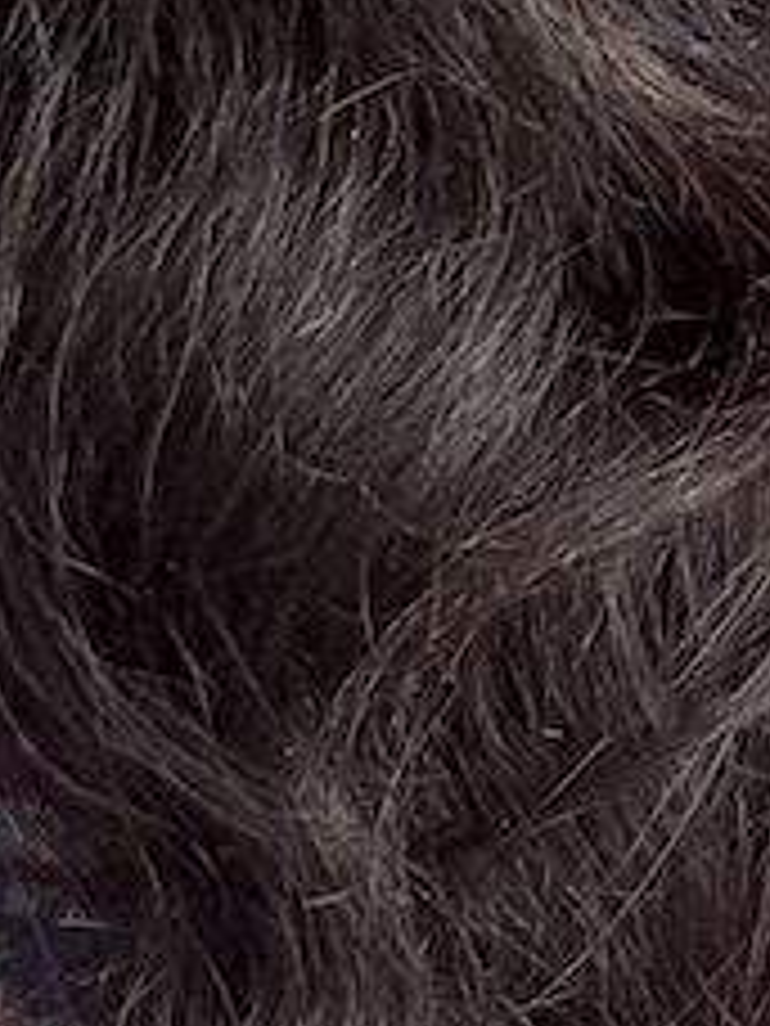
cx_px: 1763
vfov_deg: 11.0
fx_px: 5279
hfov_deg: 7.8
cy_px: -112
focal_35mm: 178
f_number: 1.9
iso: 50
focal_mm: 2.69
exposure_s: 1/121
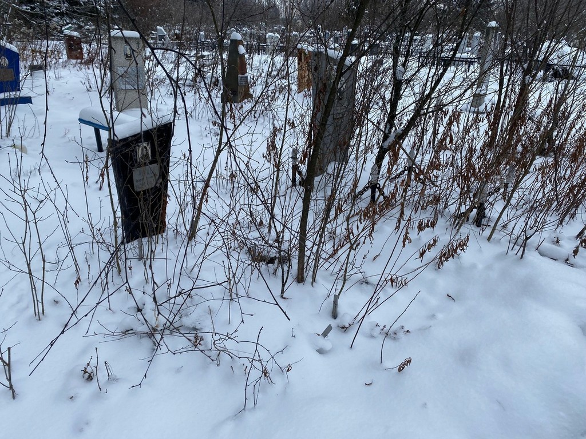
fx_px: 440
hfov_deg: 67.3
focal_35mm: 26
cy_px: 220
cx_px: 293
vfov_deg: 53.1
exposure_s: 1/799
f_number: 1.8
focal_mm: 4.25
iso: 32
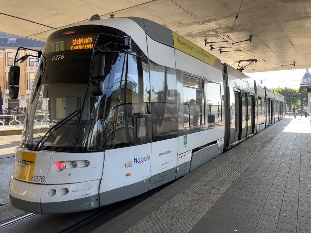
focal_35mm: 26
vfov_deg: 53.1
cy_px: 116
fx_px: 234
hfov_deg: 67.3
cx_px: 156
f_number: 1.6
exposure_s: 1/335
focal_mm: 5.1
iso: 50
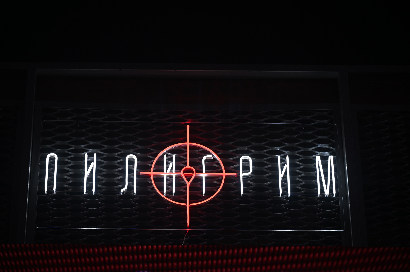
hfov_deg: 18.1
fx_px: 1286
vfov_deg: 12.1
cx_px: 205
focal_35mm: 113
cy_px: 136
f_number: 2.8
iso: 100
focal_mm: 113
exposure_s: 1/200
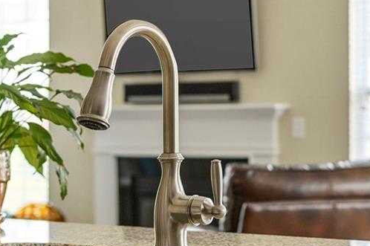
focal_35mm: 107
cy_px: 151
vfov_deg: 12.8
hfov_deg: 19.1
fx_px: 1099
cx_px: 175
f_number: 2.8
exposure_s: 1/60
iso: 250
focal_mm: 35
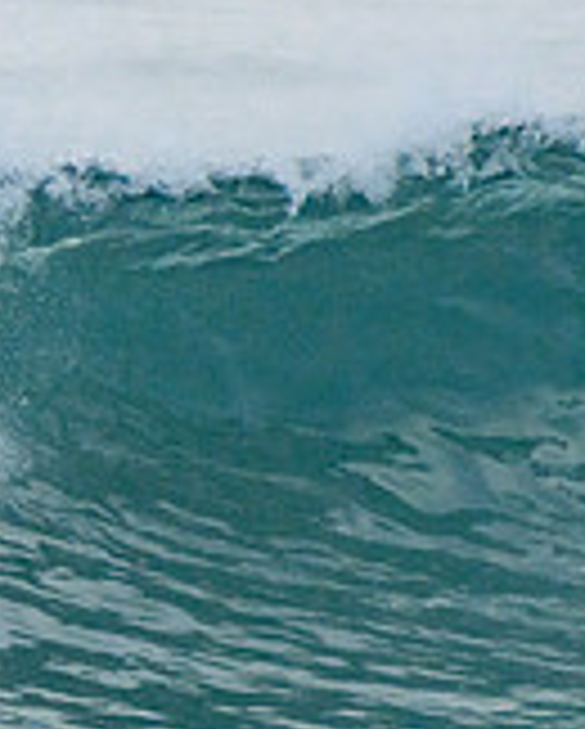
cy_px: 395
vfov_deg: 1.1
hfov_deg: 0.9
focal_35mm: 1754
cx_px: -298
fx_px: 37889
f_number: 5.6
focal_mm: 380
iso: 500
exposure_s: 1/1250
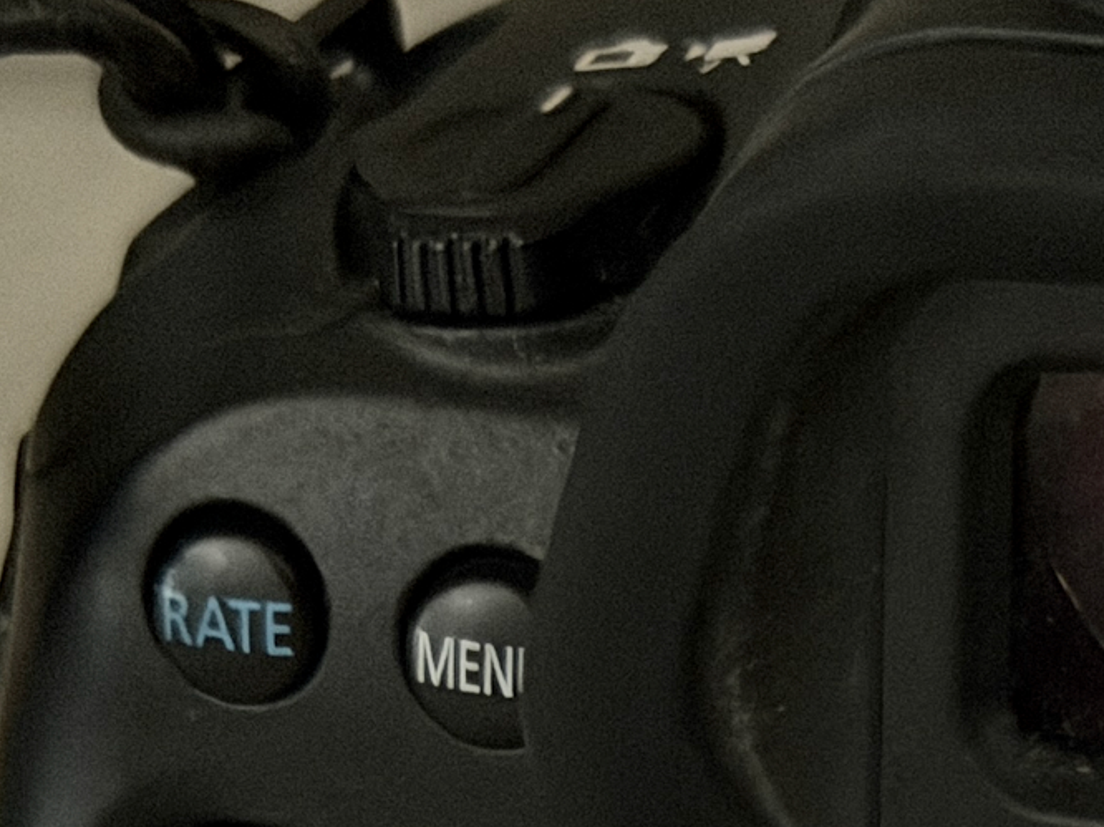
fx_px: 5515
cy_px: 1369
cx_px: 1308
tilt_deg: -35.1
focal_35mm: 173
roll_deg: -5.0
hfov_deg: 11.2
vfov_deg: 8.3
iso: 640
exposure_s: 1/30
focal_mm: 6.76
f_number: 1.78
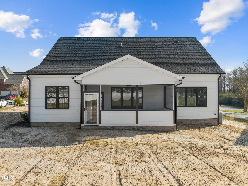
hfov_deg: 71.6
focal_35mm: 24
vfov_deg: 56.8
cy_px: 93
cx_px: 124
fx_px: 172
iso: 100
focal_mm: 12.29
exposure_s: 1/1000
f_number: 4
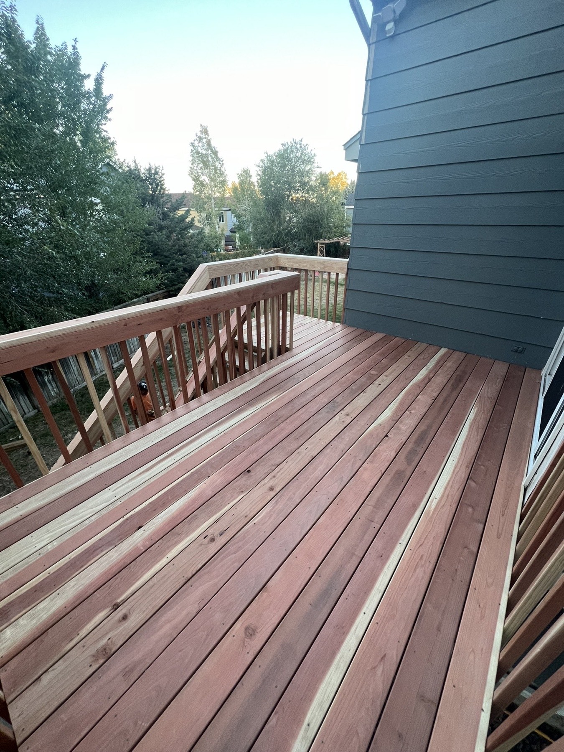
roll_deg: -1.0
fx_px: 282
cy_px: 376
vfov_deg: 106.2
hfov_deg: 89.9
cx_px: 282
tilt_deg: -27.8
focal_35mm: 13
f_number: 1.8
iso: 125
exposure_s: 1/99
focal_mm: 1.57
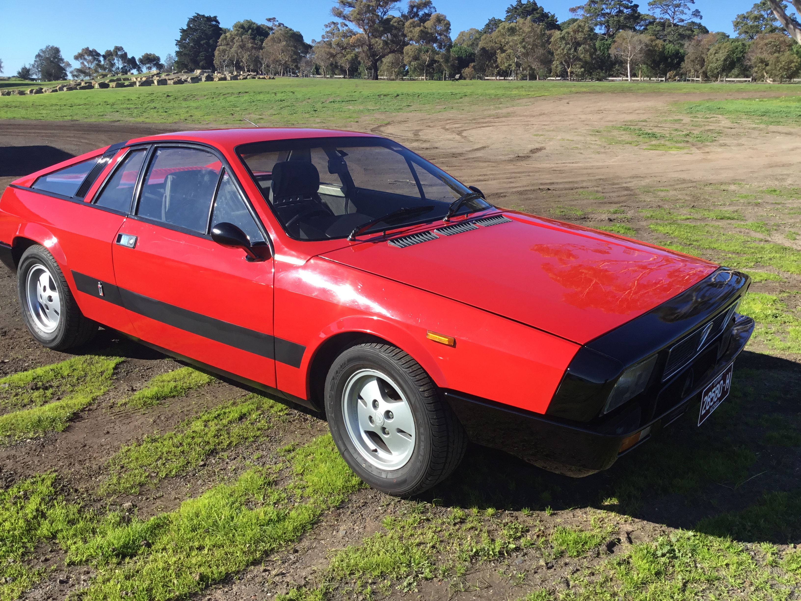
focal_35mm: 31
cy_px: 300
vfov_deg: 45.4
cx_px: 400
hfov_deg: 58.4
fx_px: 717
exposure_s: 1/558
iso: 25
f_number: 2.4
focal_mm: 3.3
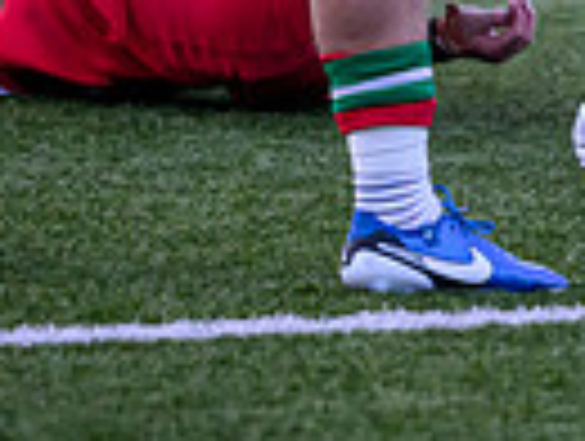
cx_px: 1245
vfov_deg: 2.1
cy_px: -66
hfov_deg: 2.7
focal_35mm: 718
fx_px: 12156
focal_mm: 130
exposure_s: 1/1250
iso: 2000
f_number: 2.8
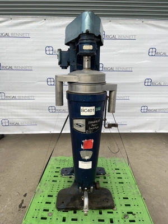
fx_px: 168
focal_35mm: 26
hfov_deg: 53.1
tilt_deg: -12.4
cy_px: 112
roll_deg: +0.5
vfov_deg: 67.3
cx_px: 84
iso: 64
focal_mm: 5.1
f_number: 1.6
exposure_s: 1/766
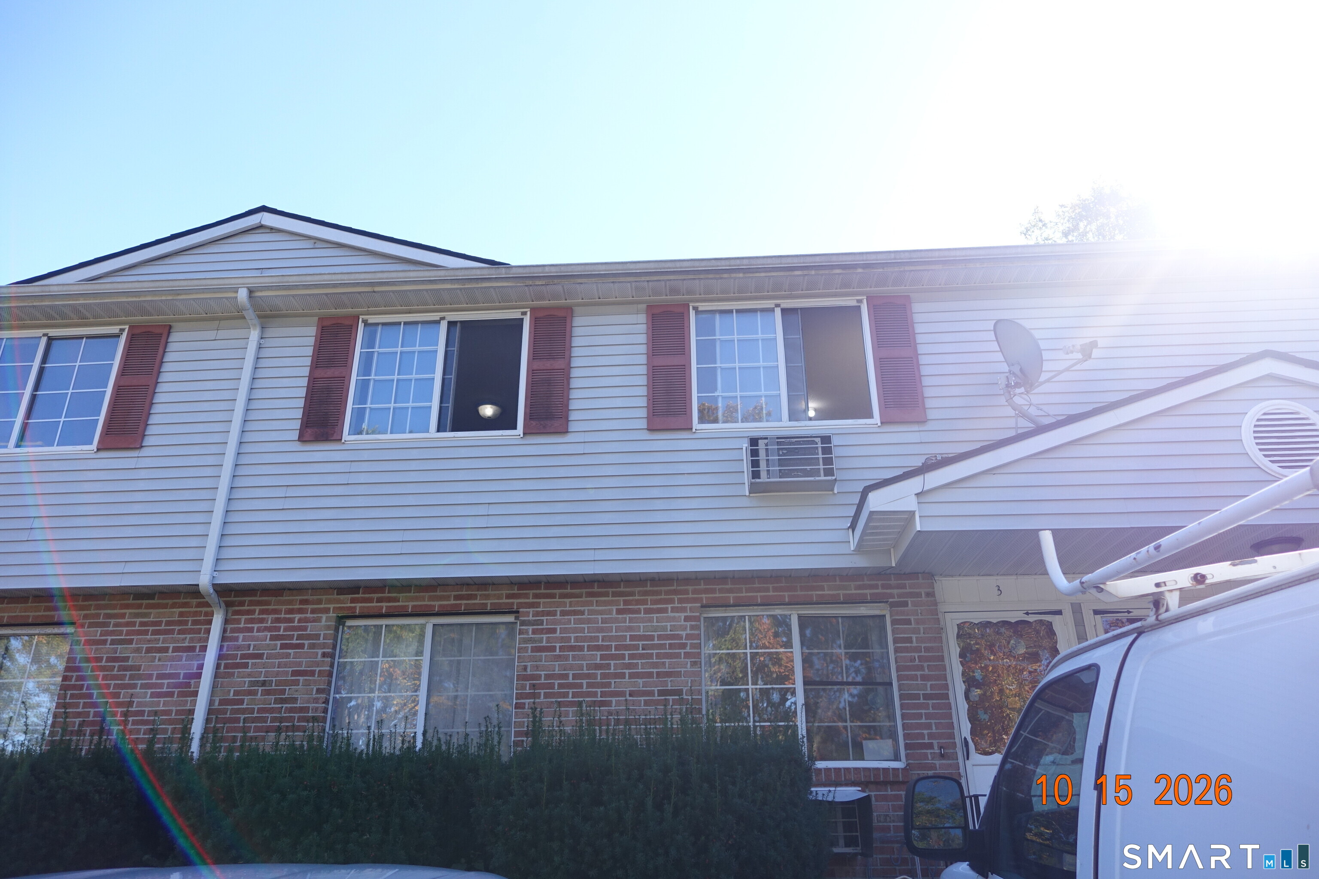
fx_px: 879
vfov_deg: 53.1
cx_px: 660
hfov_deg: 73.7
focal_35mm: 24
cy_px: 440
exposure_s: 1/640
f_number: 5.6
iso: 125
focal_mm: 8.8
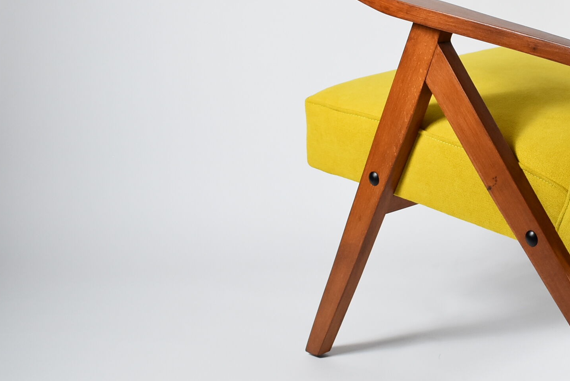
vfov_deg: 16.8
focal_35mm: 81
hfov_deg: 23.9
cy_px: 117
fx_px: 1283
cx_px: 580
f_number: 5
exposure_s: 1/125
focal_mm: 26
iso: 800
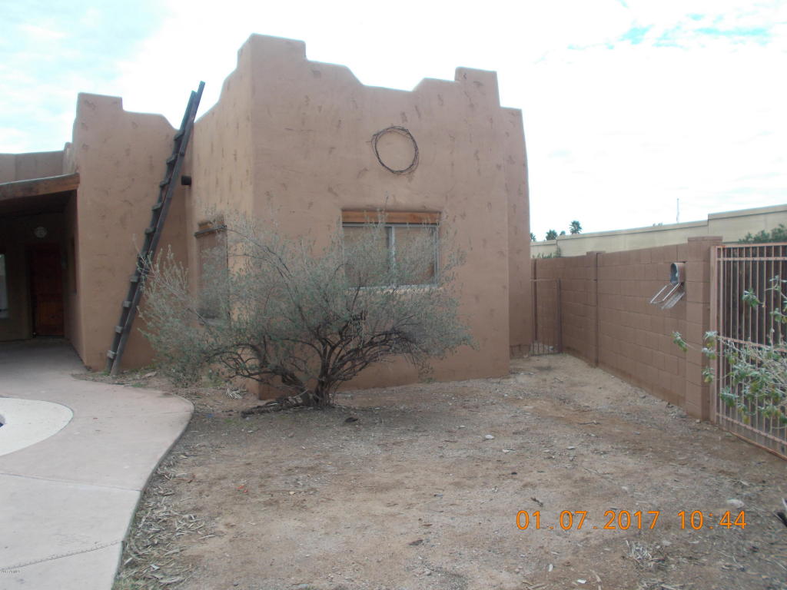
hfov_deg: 60.0
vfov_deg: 46.8
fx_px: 682
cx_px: 394
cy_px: 295
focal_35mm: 30
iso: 80
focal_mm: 5.3
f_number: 3.4
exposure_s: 1/250
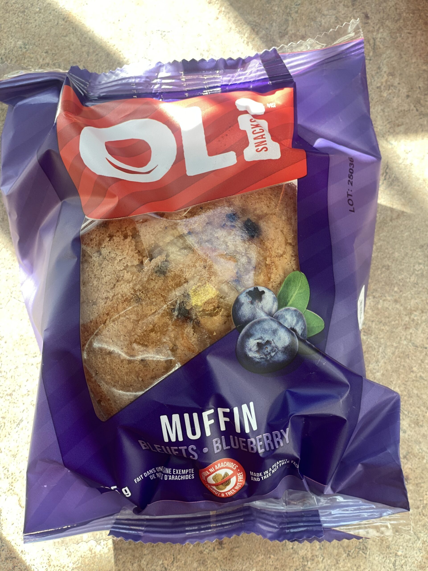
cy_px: 286
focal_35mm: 52
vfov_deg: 36.8
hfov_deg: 28.0
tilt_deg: -82.8
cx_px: 214
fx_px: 857
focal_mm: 6
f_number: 2
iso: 25
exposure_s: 1/120
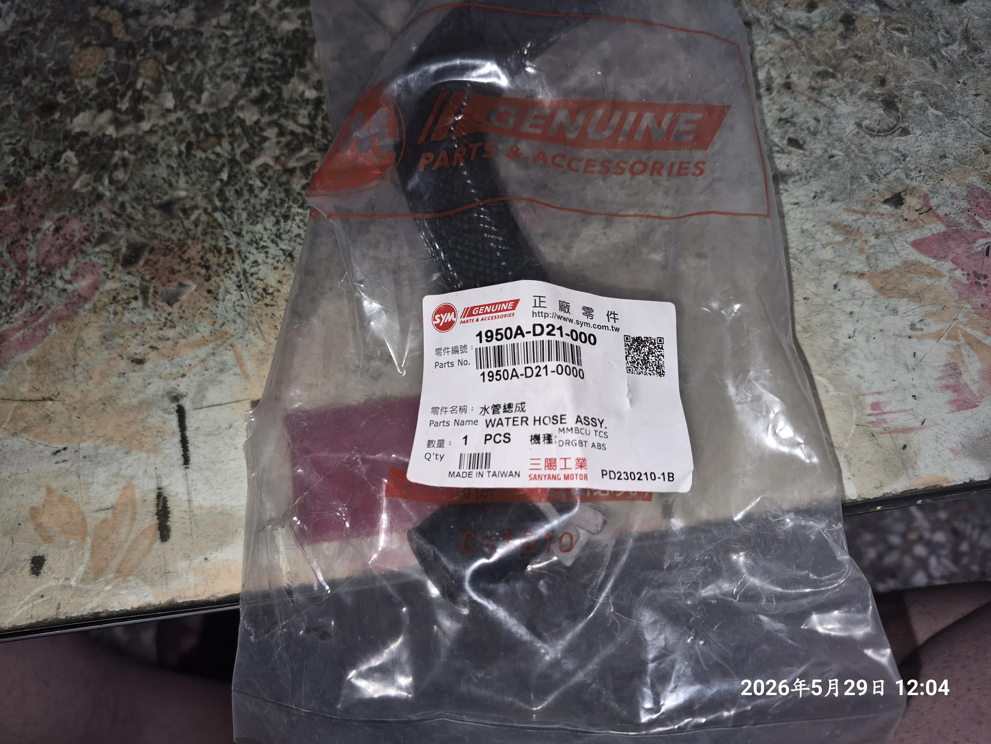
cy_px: 372
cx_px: 496
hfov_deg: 73.9
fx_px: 658
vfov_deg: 58.9
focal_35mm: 23
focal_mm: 5.4
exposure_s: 1/47
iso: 100
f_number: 1.8
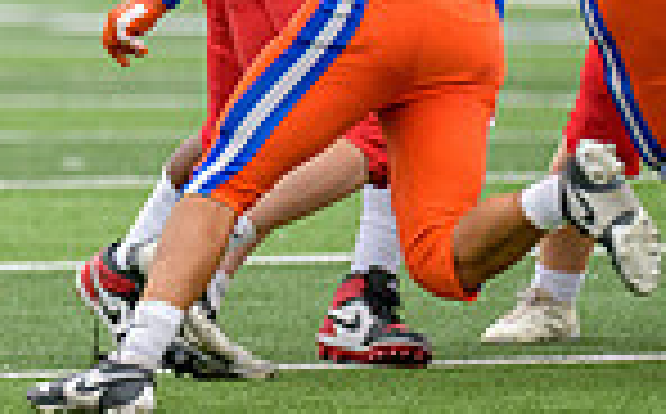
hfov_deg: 2.4
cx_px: -324
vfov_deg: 1.5
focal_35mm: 881
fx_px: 15966
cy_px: -2
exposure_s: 1/800
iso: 280
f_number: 2.8
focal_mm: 220
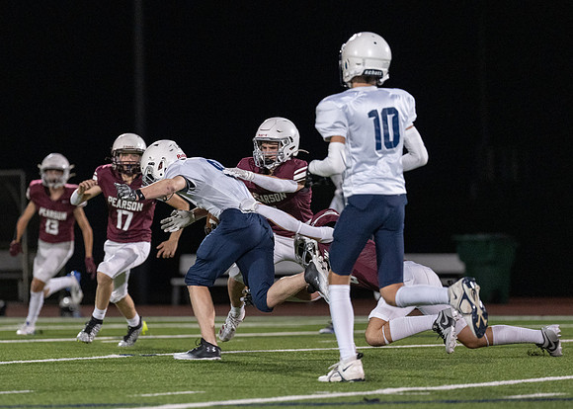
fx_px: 4900
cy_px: 241
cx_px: 240
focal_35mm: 301
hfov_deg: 6.7
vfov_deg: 4.8
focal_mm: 200
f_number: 2.8
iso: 3200
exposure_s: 1/1000
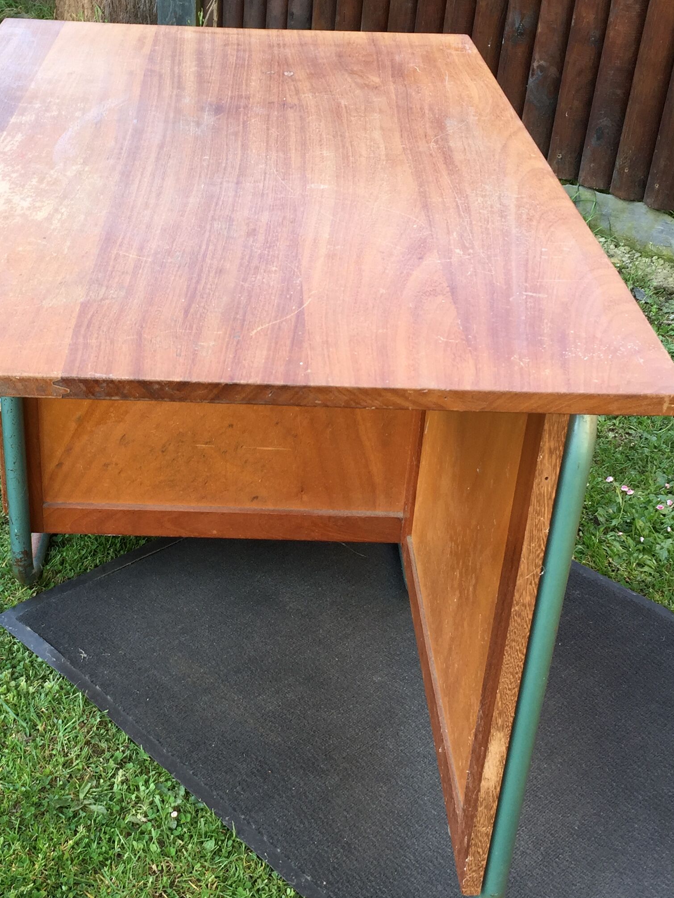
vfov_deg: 40.4
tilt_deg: -31.5
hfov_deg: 30.7
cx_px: 246
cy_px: 433
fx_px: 1220
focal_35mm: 47
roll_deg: -2.0
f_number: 2.2
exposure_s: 1/115
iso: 32
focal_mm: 4.15
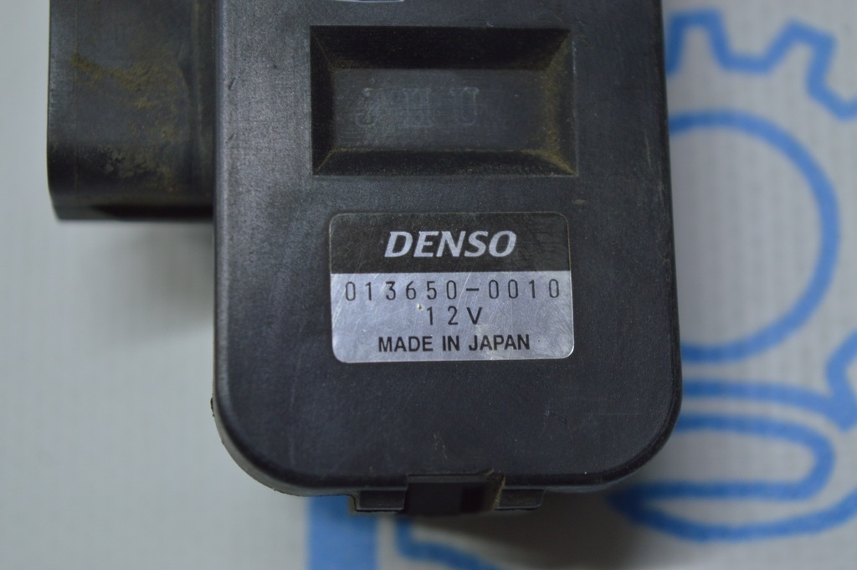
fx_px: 1962
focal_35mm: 82
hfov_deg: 24.6
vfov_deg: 16.5
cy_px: 285
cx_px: 428
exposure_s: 1/60
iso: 400
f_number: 5.6
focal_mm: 55
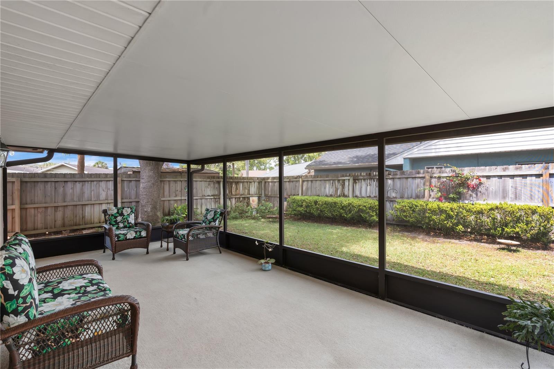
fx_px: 246
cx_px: 277
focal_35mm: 16
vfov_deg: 73.7
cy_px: 184
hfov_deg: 96.7
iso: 160
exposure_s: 1/30
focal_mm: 16
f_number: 8
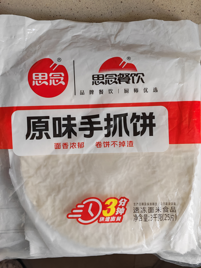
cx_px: 100
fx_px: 372
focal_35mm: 48
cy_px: 134
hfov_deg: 30.3
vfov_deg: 39.7
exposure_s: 1/100
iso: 500
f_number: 1.95
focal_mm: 5.52
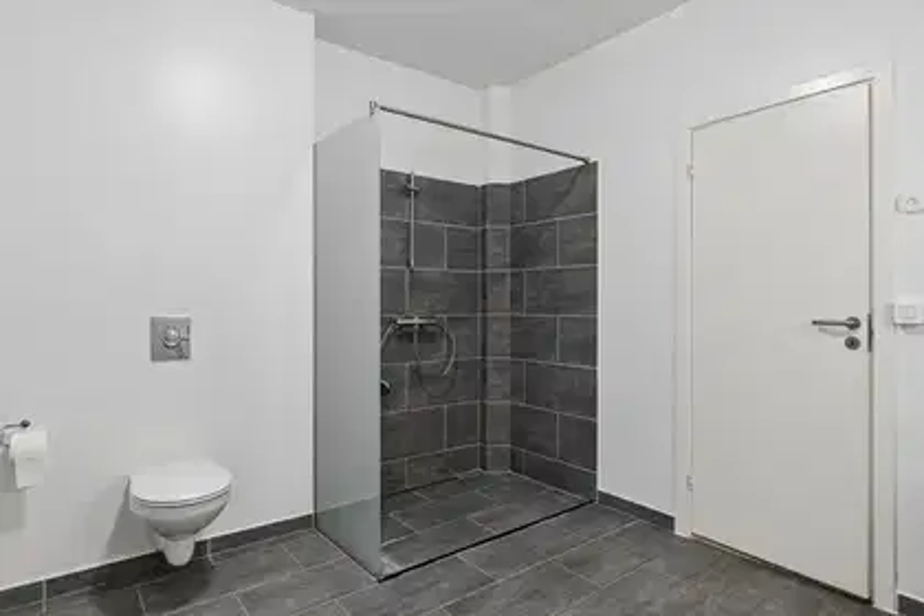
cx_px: 462
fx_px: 500
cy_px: 308
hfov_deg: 85.4
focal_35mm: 20
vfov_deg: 63.2
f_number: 8
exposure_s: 1/8
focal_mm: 13
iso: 200
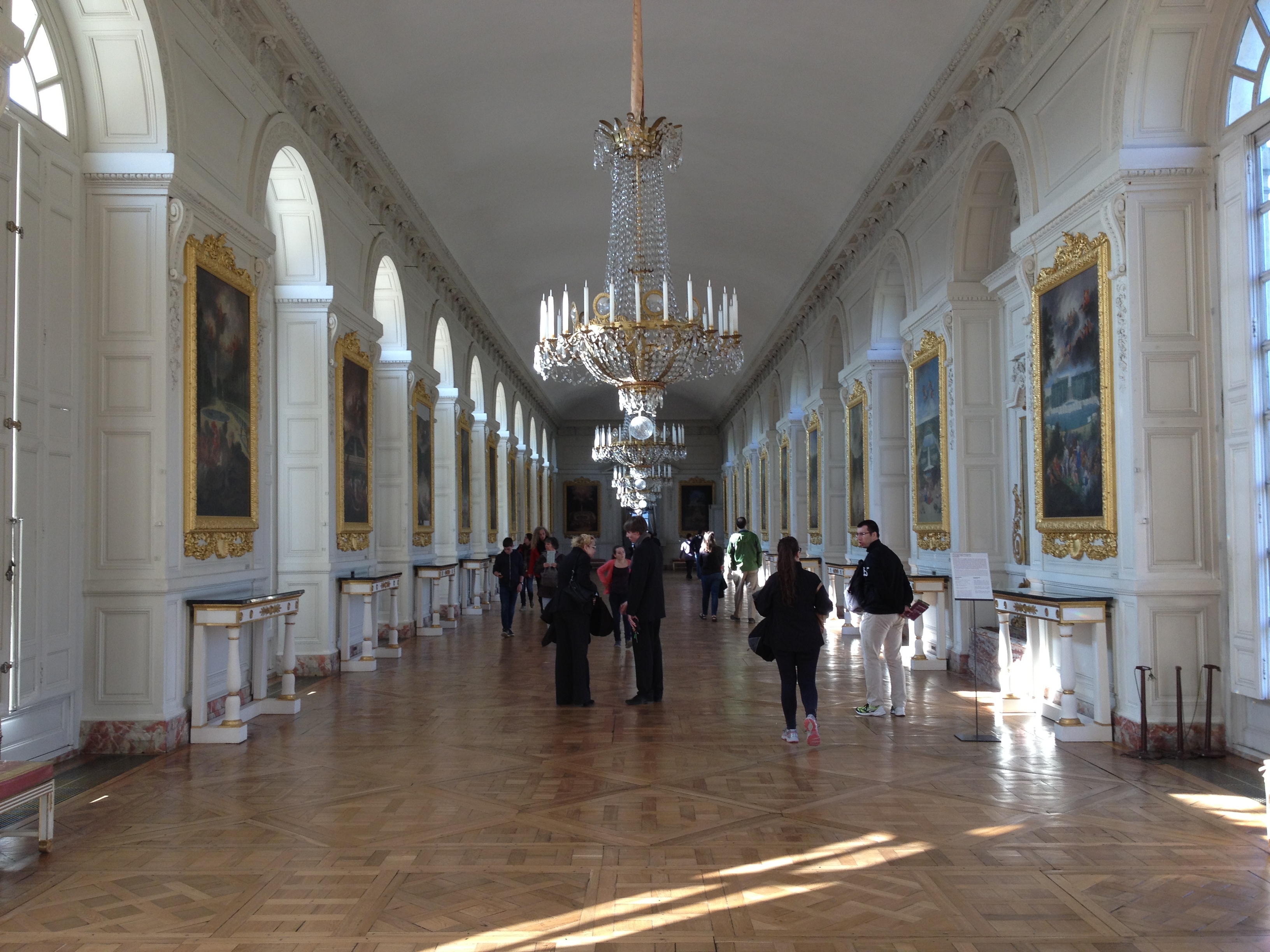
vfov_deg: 40.7
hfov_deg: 52.6
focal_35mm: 35
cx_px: 635
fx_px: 1284
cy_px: 476
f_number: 2.4
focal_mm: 4.28
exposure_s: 1/60
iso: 50
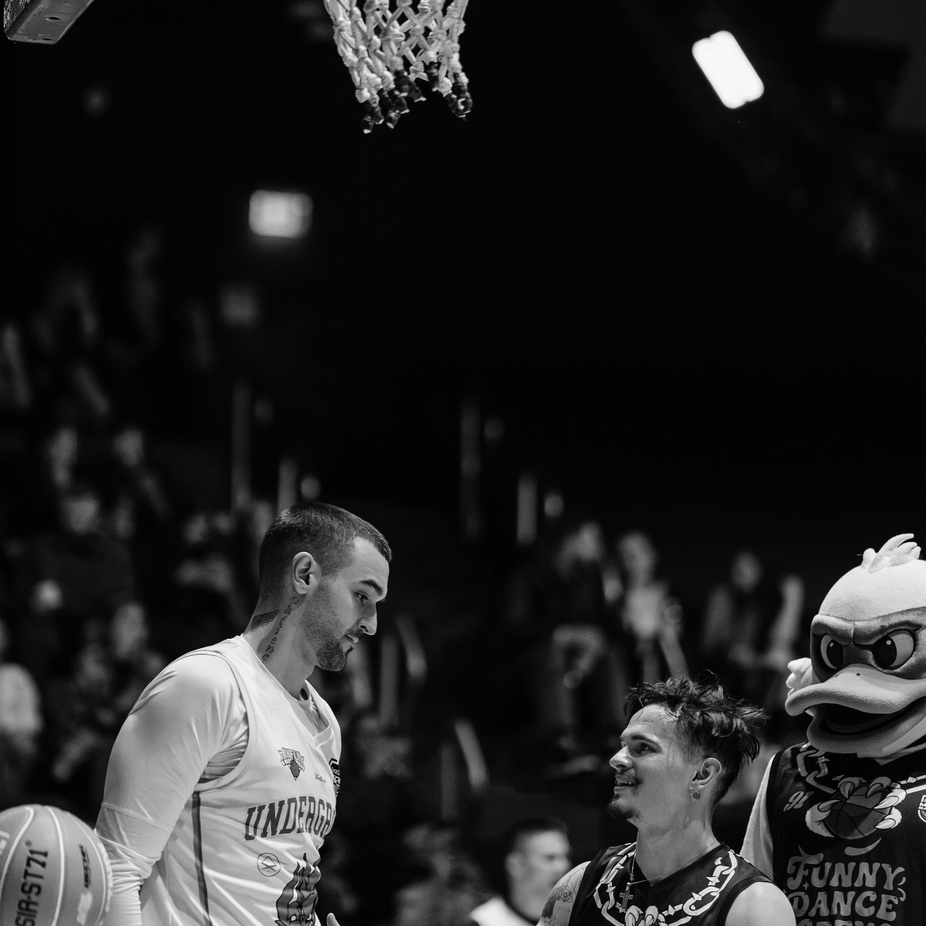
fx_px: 4055
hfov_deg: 13.0
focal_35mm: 134
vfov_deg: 13.0
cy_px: 245
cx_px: 392
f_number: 1.4
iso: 1250
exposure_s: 1/1000
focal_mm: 85
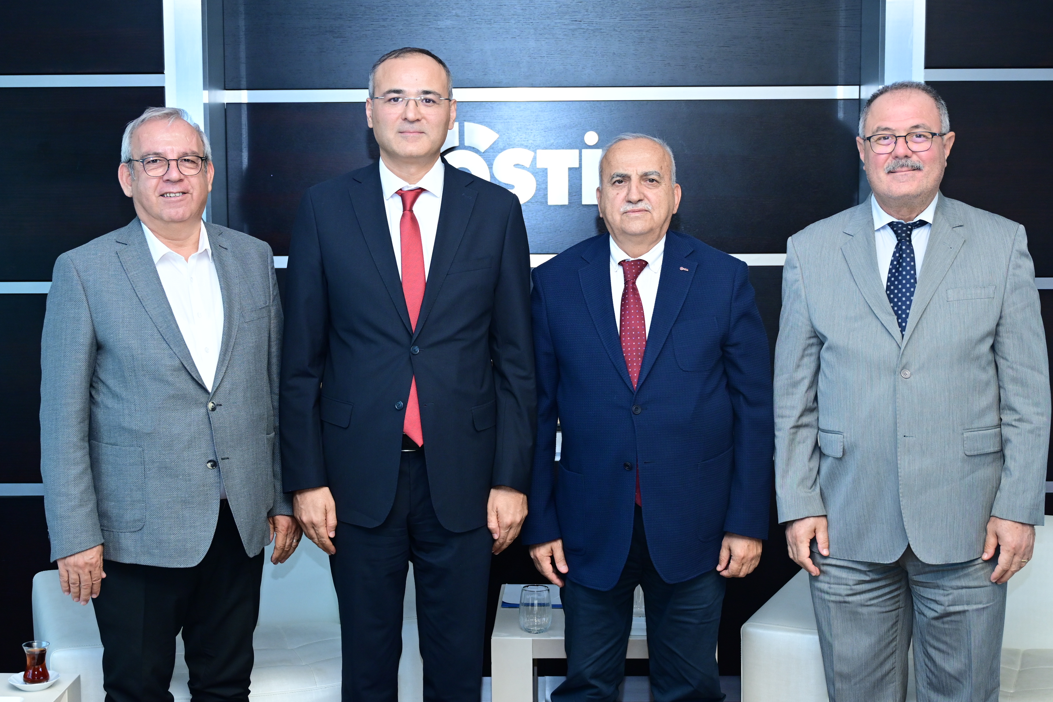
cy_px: 360
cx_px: 499
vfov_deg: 25.5
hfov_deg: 37.5
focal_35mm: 53
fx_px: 1550
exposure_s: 1/125
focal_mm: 41
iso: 1250
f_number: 4
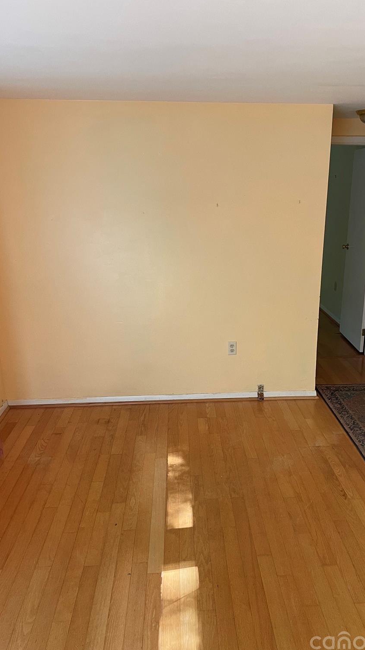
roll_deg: +0.0
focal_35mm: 29
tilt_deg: -15.5
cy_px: 328
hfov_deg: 40.1
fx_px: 499
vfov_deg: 66.1
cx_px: 207
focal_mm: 4.2
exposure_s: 1/80
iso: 125
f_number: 1.6
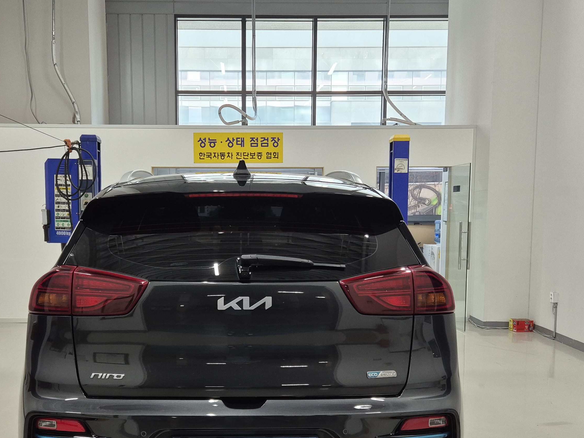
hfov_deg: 45.6
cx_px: 243
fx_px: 692
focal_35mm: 41
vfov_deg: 34.9
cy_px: 278
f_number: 1.8
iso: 160
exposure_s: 1/120
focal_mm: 5.4
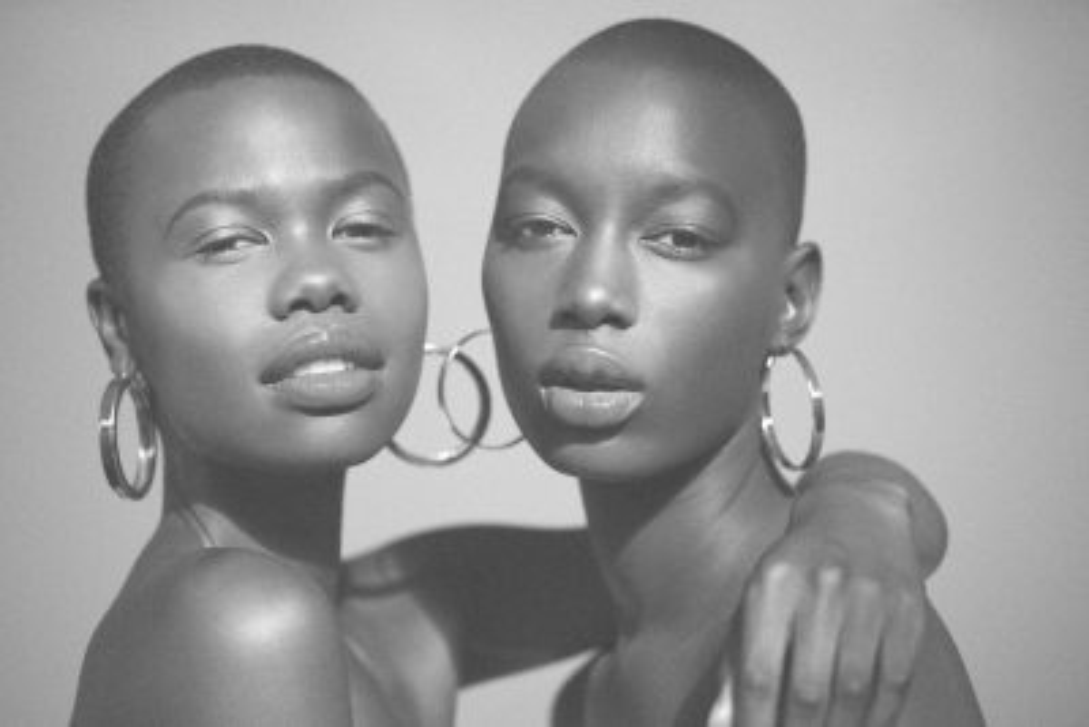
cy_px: 364
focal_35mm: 100
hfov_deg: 20.4
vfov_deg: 13.7
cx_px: 544
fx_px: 3026
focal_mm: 100
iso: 50
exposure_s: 1/200
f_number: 2.8
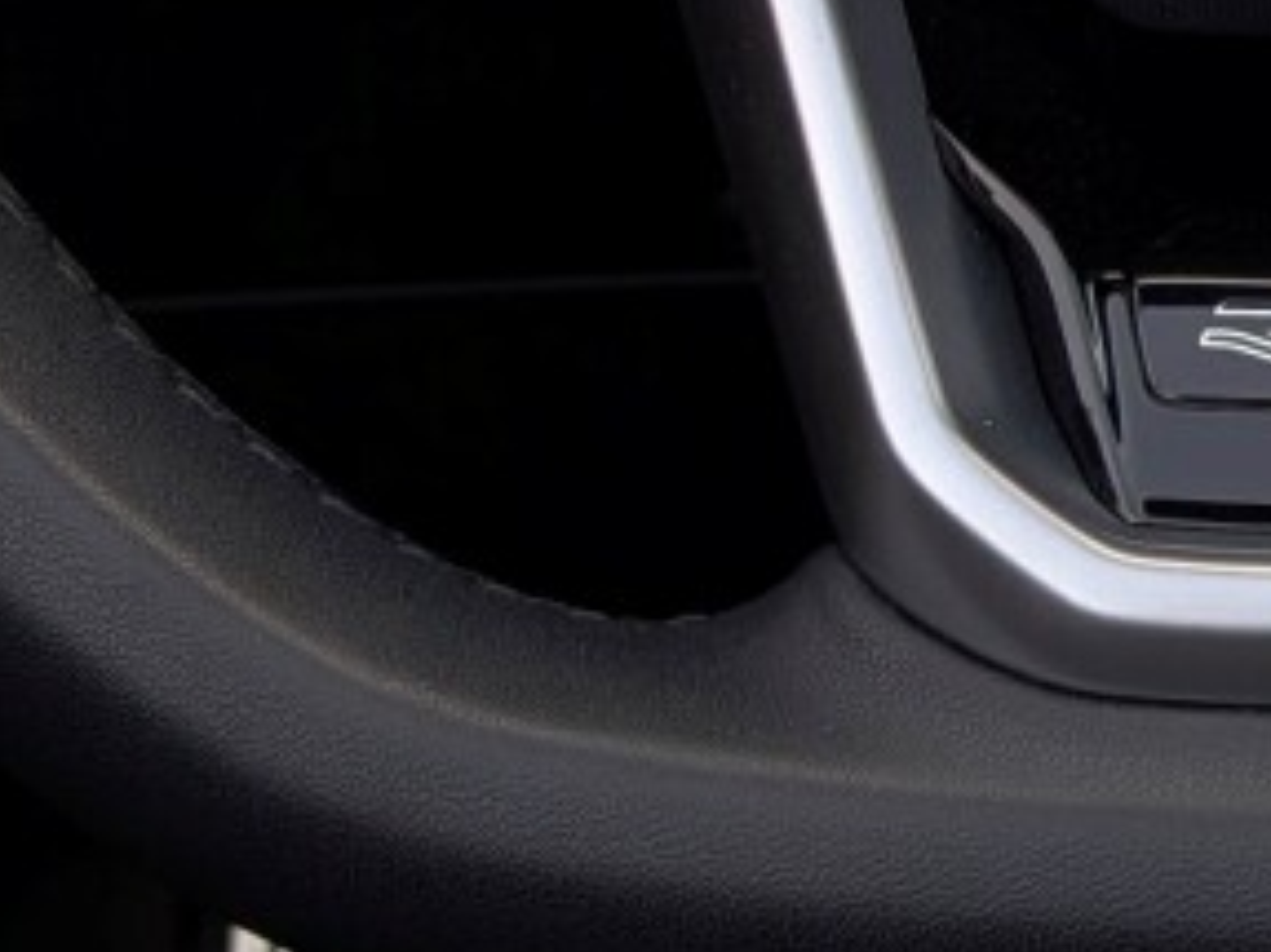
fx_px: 4918
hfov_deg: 14.4
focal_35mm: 134
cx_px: 1333
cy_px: -974
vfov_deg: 10.2
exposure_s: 1/232
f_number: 1.7
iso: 30
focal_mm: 4.53
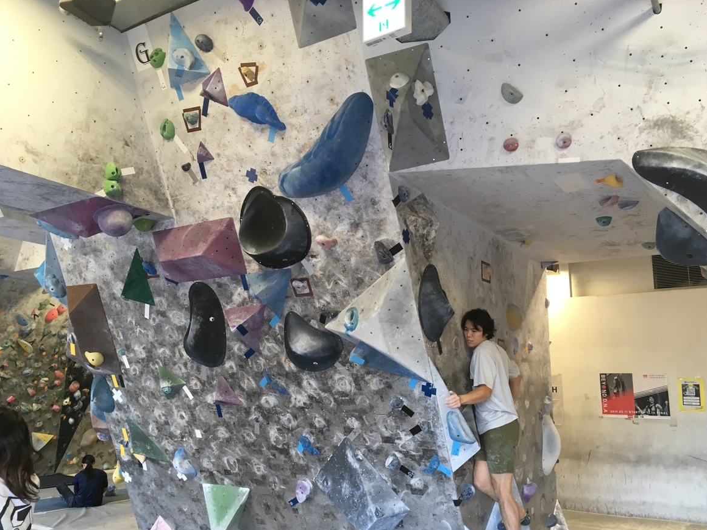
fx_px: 613
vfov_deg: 46.8
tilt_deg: +10.2
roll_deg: -1.0
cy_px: 270
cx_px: 364
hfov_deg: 60.0
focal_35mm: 30
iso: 64
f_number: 2.2
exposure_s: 1/30
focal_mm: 4.15
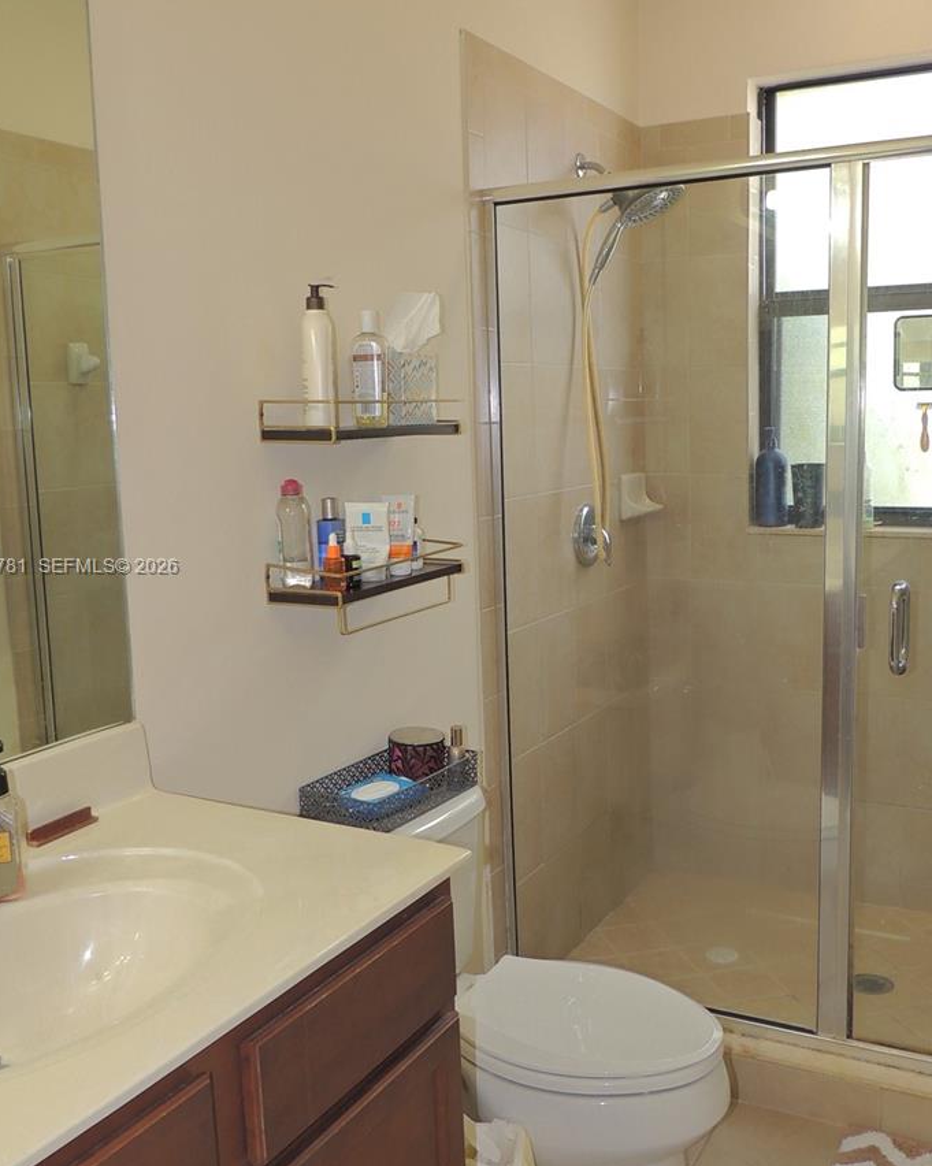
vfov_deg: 54.2
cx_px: 541
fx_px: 1138
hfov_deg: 44.4
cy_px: 568
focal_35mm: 33
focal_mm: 4.3
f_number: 3
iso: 100
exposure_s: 1/40
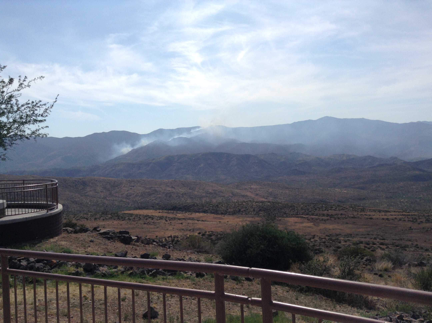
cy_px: 162
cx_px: 216
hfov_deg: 55.4
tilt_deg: -2.5
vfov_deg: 42.8
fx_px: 411
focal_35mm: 33
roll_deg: +0.6
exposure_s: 1/2415
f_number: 2.4
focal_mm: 3.3
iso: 25
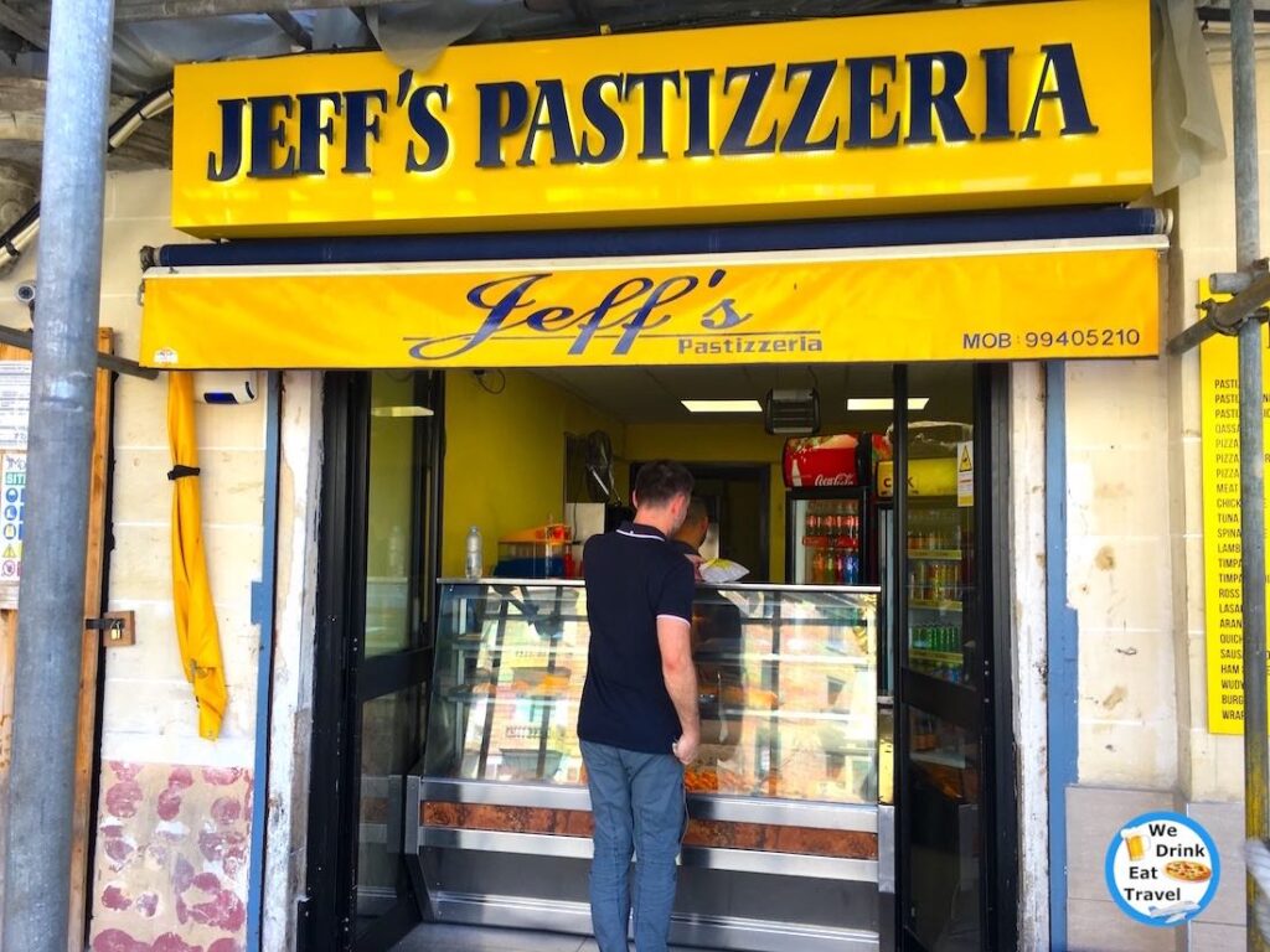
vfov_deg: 48.2
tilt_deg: +5.4
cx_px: 635
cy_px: 476
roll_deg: -0.7
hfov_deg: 61.7
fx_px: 1064
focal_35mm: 29
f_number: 2.2
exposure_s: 1/100
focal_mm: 4.15
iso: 25
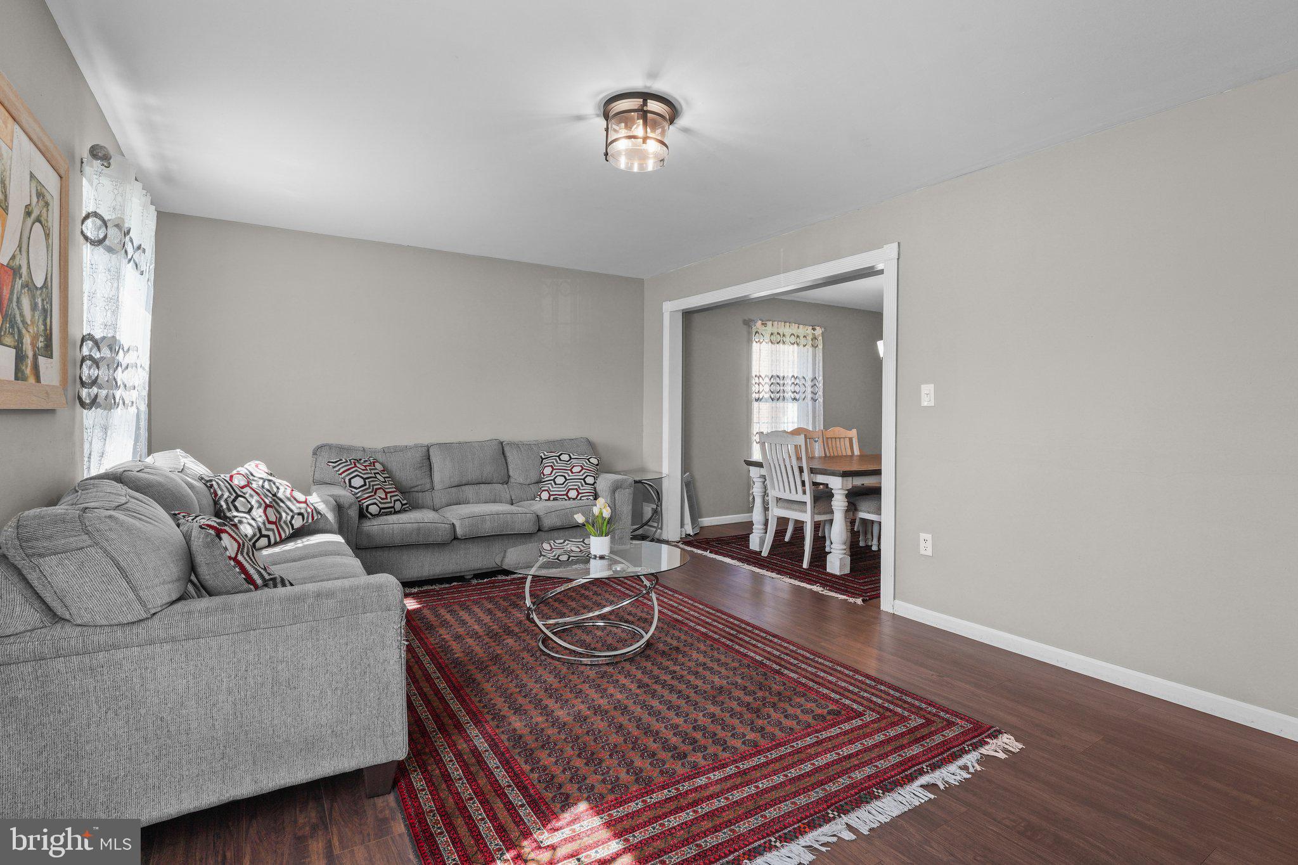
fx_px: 609
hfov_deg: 93.6
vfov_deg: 70.7
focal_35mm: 17
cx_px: 649
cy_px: 432
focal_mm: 16.9
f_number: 8
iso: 400
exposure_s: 1/25
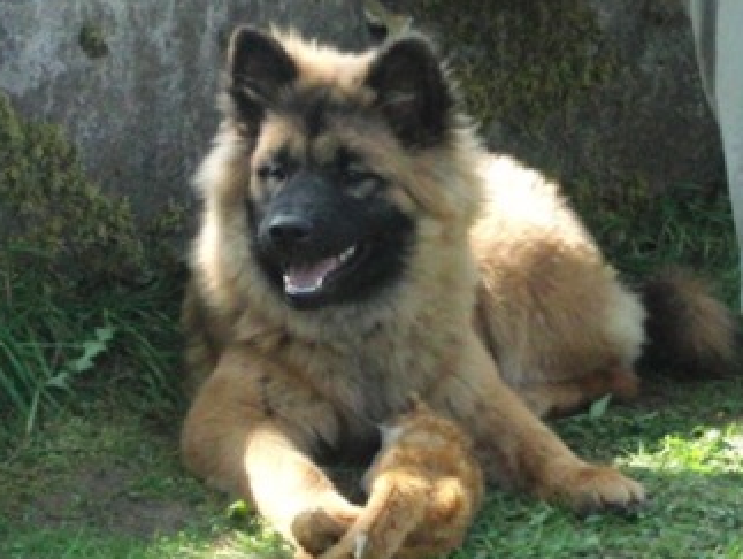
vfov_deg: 9.7
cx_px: 389
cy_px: 311
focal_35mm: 154
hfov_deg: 12.8
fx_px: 3309
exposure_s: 1/1000
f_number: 4.1
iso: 800
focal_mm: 14.35
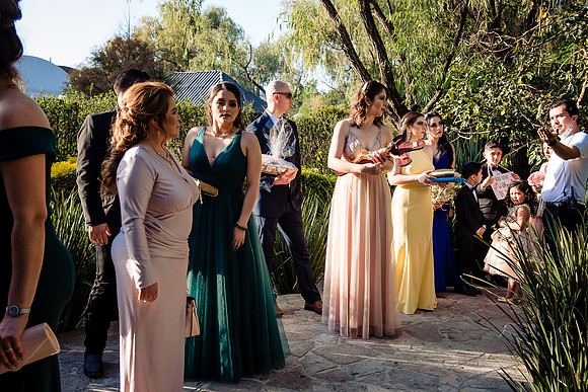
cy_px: 196
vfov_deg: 33.4
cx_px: 294
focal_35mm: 40
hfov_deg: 48.4
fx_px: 653
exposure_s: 1/500
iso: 800
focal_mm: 40
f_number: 6.3
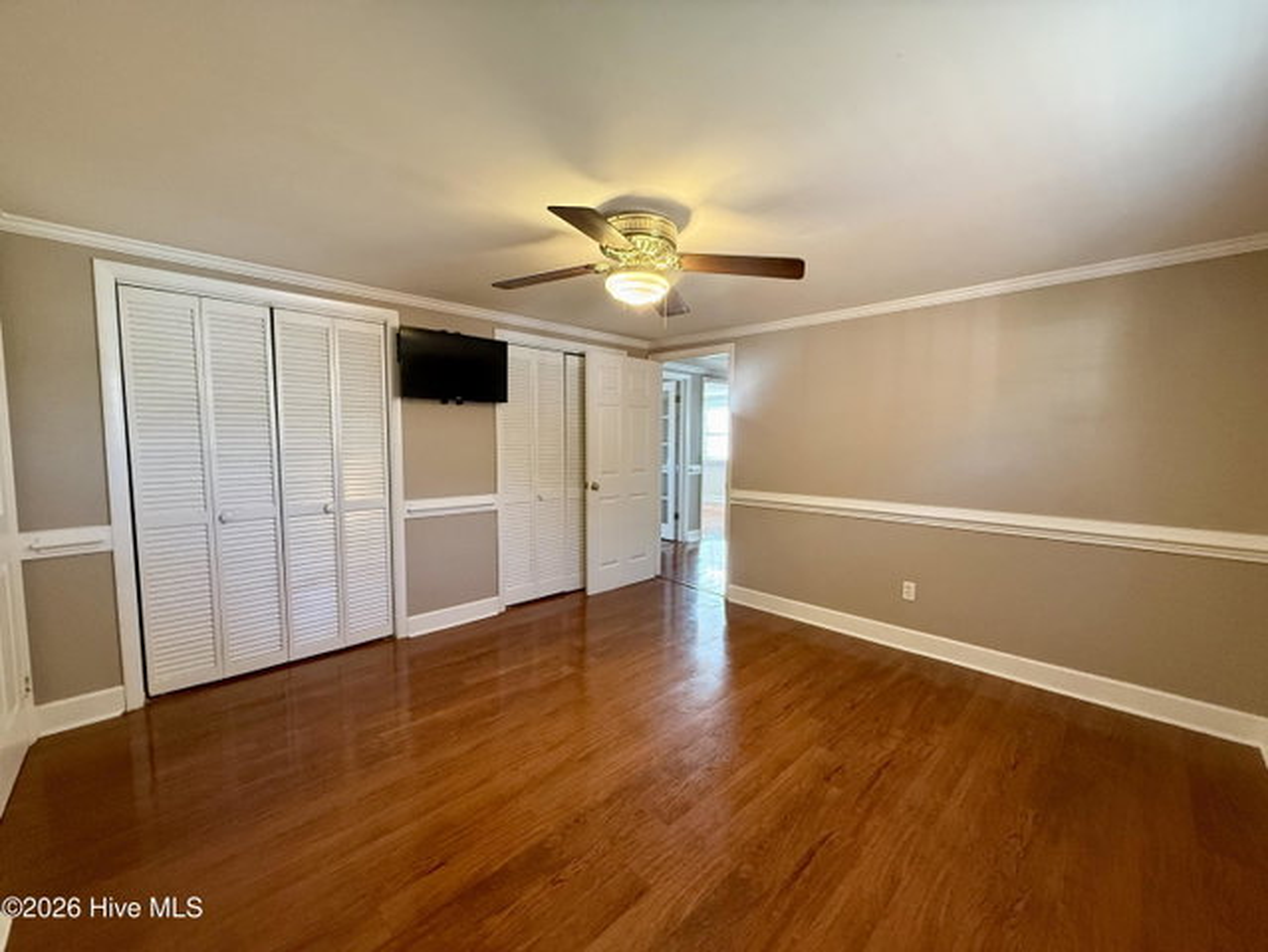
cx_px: 634
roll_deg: -0.5
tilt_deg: -3.7
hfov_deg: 102.0
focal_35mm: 14
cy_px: 476
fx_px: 513
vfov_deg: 85.7
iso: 500
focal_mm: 2.22
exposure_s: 1/60
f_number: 2.2
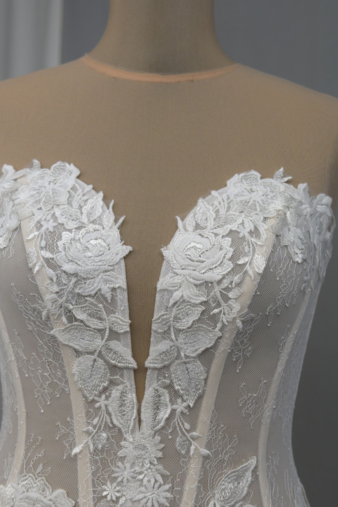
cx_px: 169
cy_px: 254
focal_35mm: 52
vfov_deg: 37.9
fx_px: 739
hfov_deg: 25.8
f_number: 4.5
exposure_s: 1/80
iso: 400
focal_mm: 35
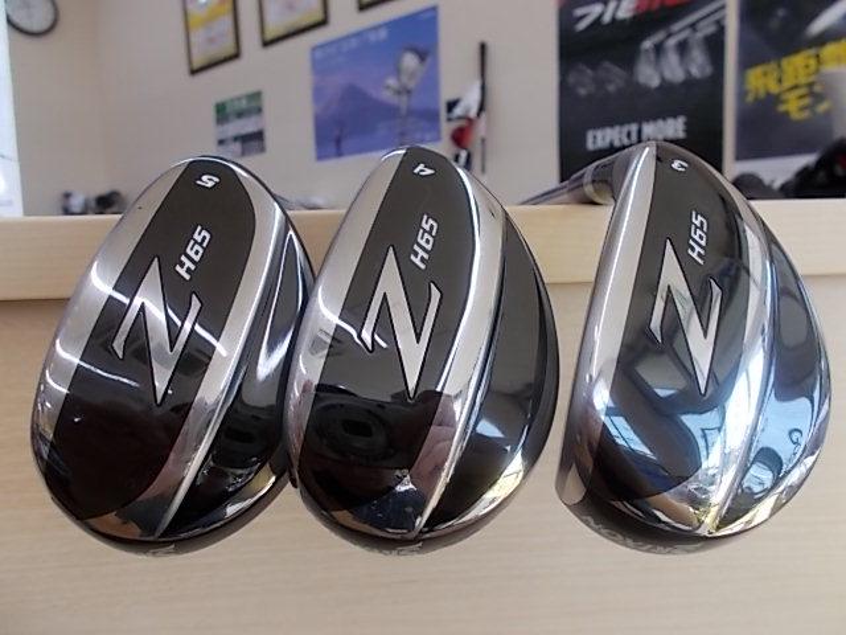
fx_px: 635
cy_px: 318
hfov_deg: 67.3
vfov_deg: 53.1
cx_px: 423
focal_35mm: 26
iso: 80
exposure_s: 1/100
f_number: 3.2
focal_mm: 4.6
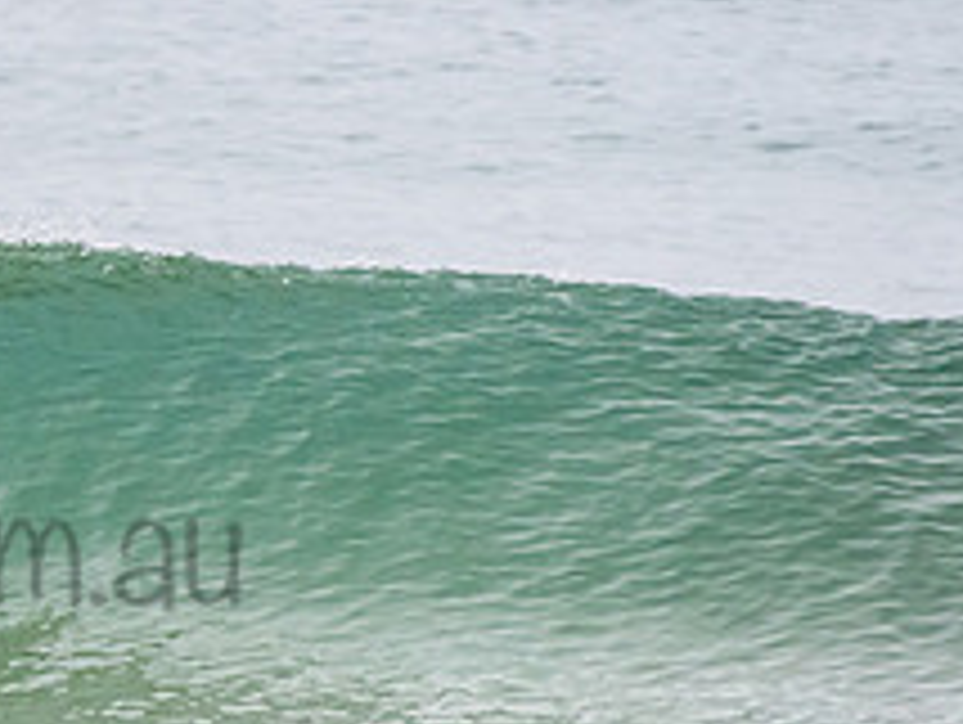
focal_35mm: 1596
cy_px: 381
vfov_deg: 0.9
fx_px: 44450
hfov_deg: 1.2
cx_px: -530
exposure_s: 1/1000
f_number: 5.6
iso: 800
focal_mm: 500
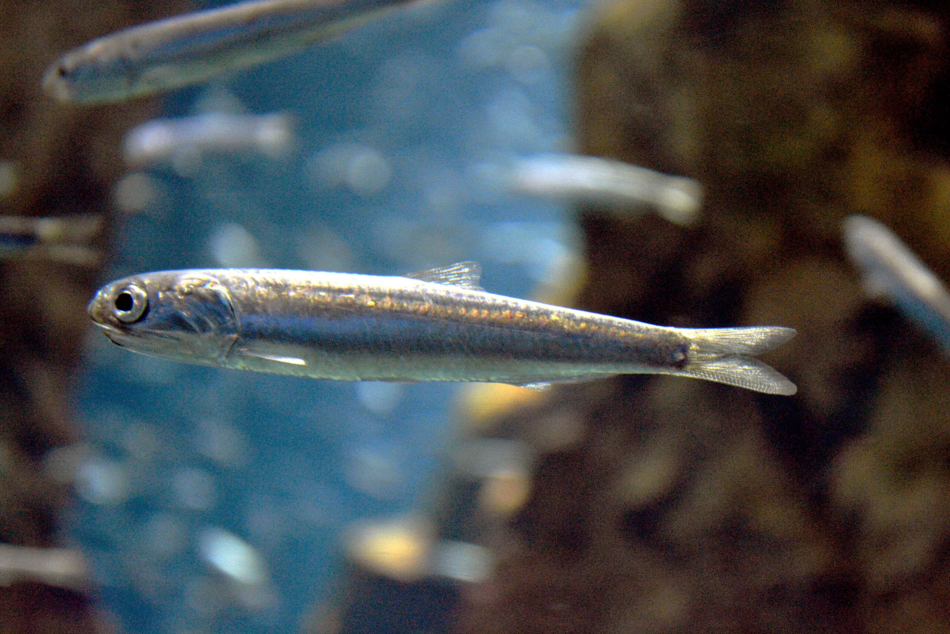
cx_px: 475
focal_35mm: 82
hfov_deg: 24.6
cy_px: 317
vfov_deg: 16.6
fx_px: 2177
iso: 3200
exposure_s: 1/60
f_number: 5.6
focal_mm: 55
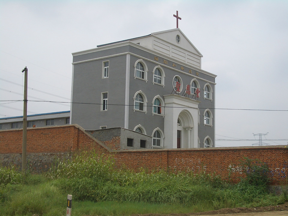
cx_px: 144
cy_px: 108
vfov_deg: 29.7
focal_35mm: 49
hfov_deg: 38.9
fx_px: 408
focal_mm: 8.2
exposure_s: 1/400
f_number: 5
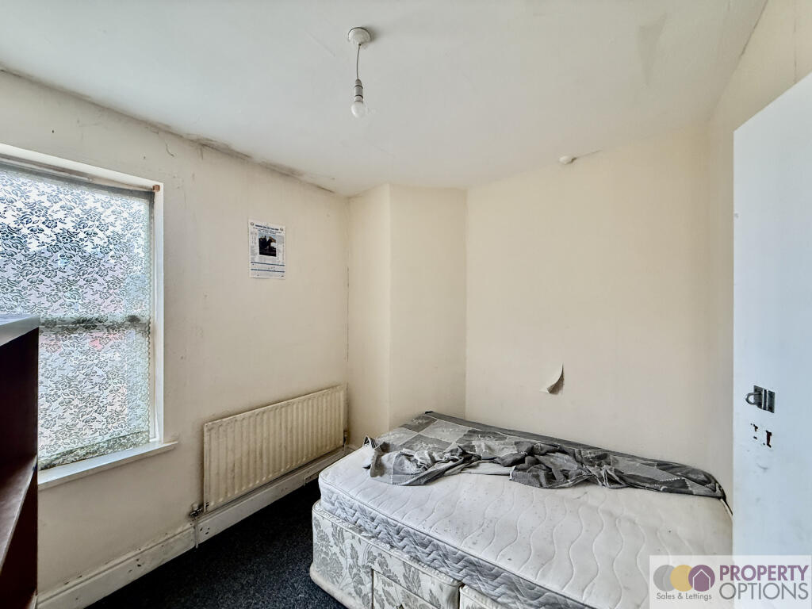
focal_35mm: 14
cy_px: 304
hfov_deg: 102.1
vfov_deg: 85.7
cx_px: 406
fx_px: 328
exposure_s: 1/70
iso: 400
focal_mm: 2.22
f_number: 2.2
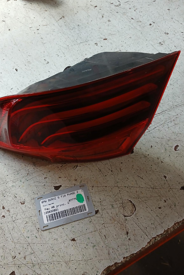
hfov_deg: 44.9
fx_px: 222
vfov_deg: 63.7
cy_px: 138
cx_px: 80
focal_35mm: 29
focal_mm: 3.98
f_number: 1.8
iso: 250
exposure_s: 1/33.3
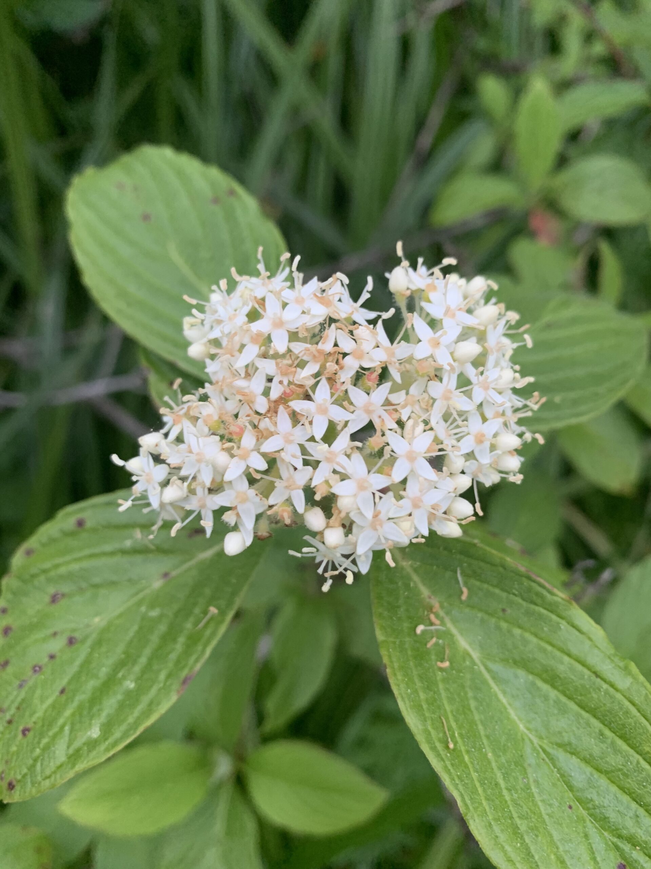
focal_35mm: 26
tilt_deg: -43.3
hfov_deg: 53.1
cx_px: 326
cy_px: 434
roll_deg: +2.0
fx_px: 652
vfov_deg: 67.3
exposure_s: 1/122
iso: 40
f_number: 1.8
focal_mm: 4.25
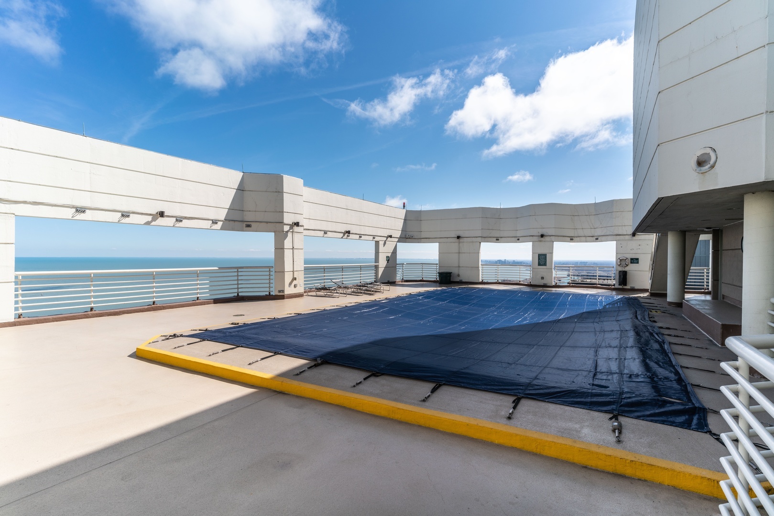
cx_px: 387
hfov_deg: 90.0
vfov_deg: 67.4
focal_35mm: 18
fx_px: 387
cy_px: 258
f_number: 8
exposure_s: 1/400
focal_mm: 18
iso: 100
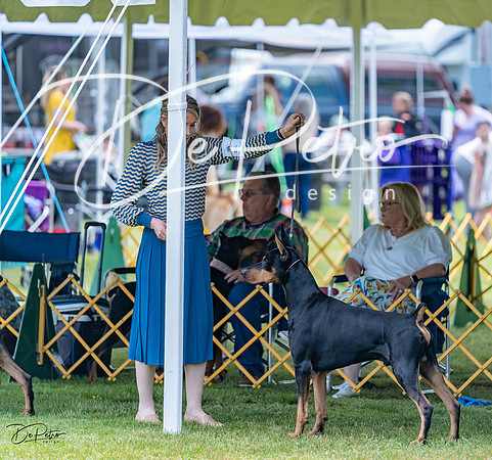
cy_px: 219
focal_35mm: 280
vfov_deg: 6.0
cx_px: 281
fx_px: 4365
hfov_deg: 6.5
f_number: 2.8
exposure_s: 1/800
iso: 160
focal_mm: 200
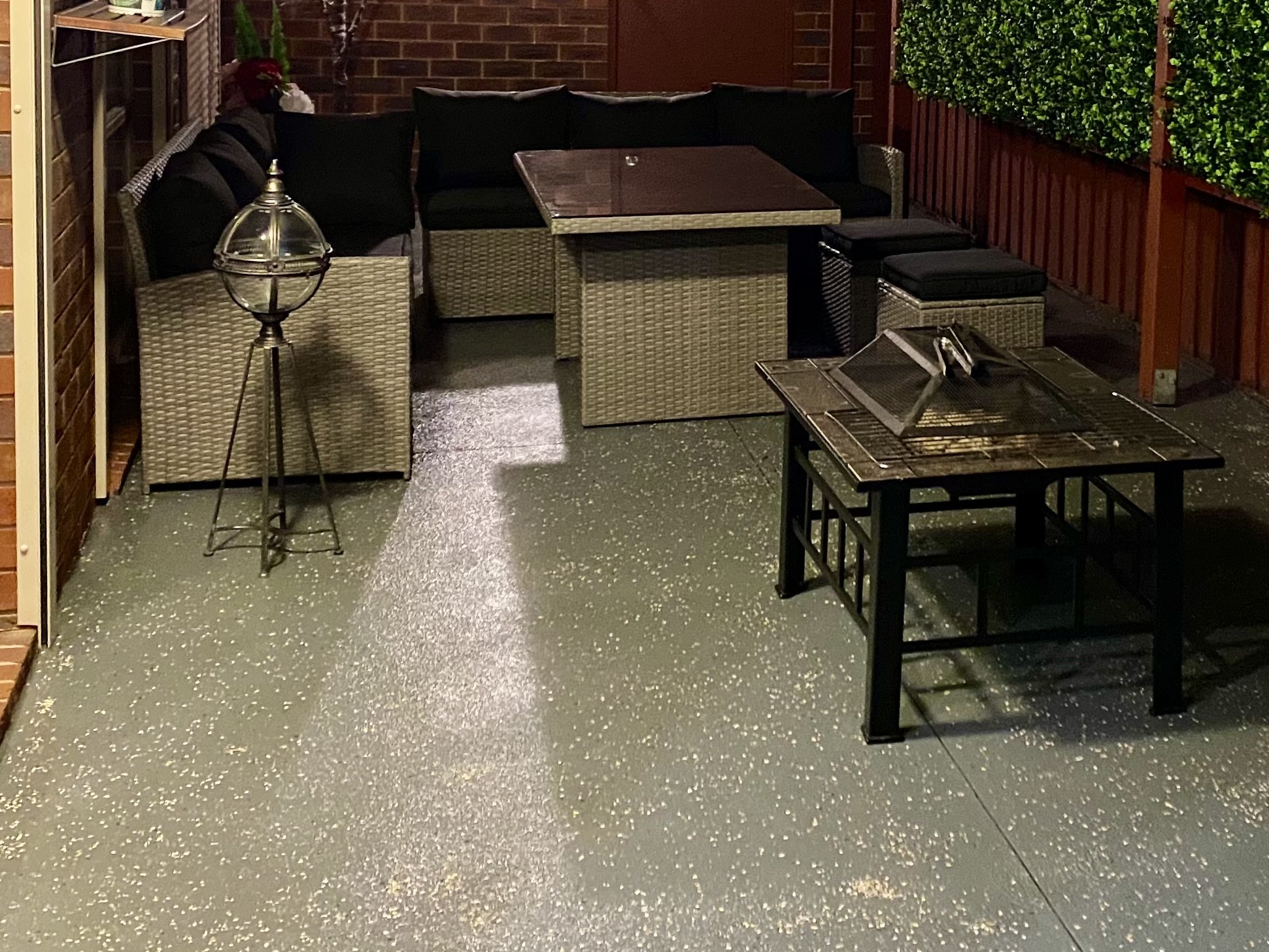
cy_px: 135
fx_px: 1980
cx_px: 975
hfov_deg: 34.7
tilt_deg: -5.3
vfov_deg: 26.3
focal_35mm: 54
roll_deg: -2.5
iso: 800
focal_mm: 4.25
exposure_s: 1/25
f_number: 1.8
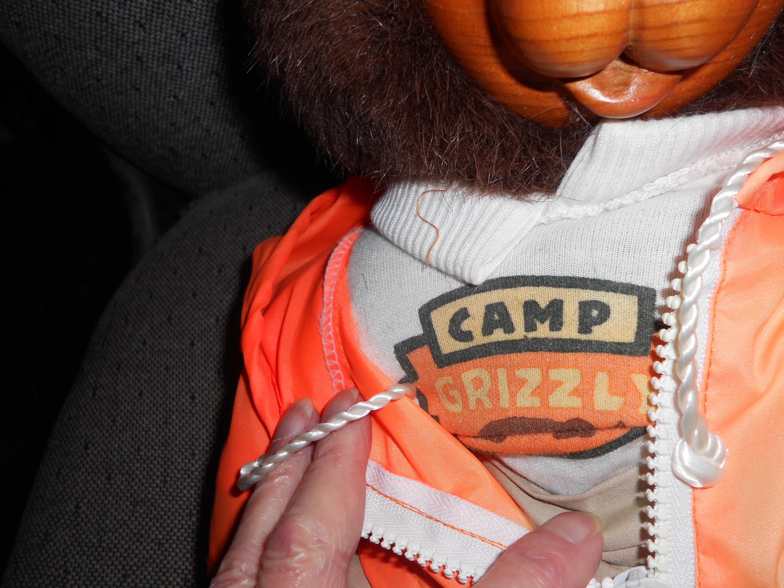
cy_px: 294
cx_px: 392
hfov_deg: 56.8
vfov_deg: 44.2
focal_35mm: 32
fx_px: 725
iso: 80
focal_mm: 5.8
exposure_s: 1/25
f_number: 8.8
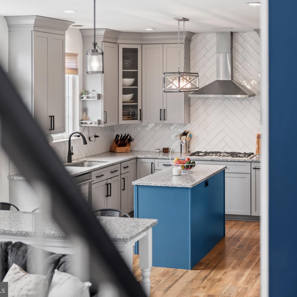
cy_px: 149
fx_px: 621
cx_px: 183
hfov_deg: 26.8
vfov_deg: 26.9
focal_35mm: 64
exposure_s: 1/400
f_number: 1.4
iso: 250
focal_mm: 50
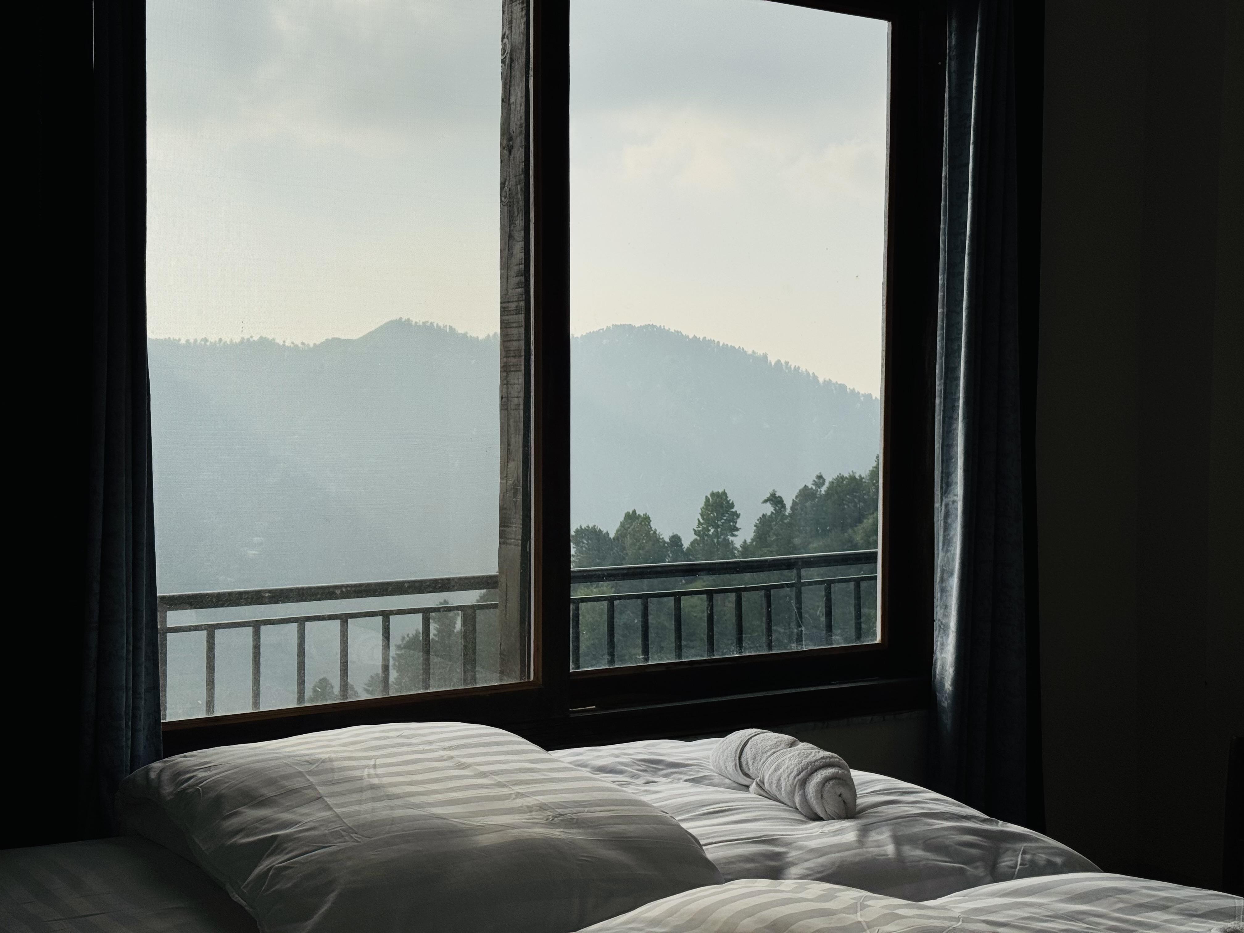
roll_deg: -0.5
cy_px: 466
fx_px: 1725
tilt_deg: -2.5
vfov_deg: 30.3
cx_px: 622
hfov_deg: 39.7
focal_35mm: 48
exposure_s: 1/9009
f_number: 1.78
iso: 80
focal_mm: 6.76
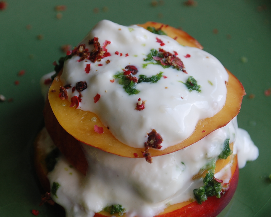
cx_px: 111
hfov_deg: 20.4
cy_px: 109
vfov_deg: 16.4
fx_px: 750
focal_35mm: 94
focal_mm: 55
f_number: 8
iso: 250
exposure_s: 1/60
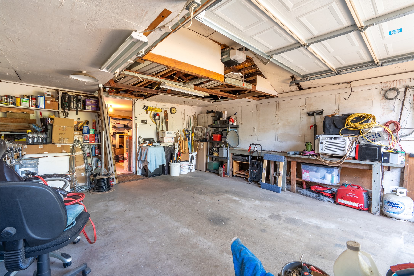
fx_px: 184
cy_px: 138
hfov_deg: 96.7
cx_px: 207
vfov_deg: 73.7
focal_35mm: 16
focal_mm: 16
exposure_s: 1/25
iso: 100
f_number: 10
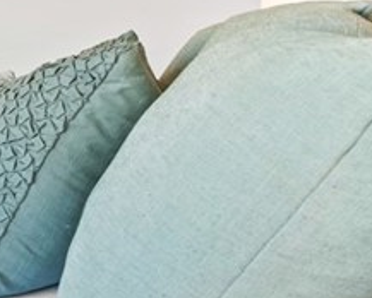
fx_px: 683
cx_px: -439
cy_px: 40
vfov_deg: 24.1
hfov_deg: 17.2
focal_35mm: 62
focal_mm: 14
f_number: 6.3
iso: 250
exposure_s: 1/8
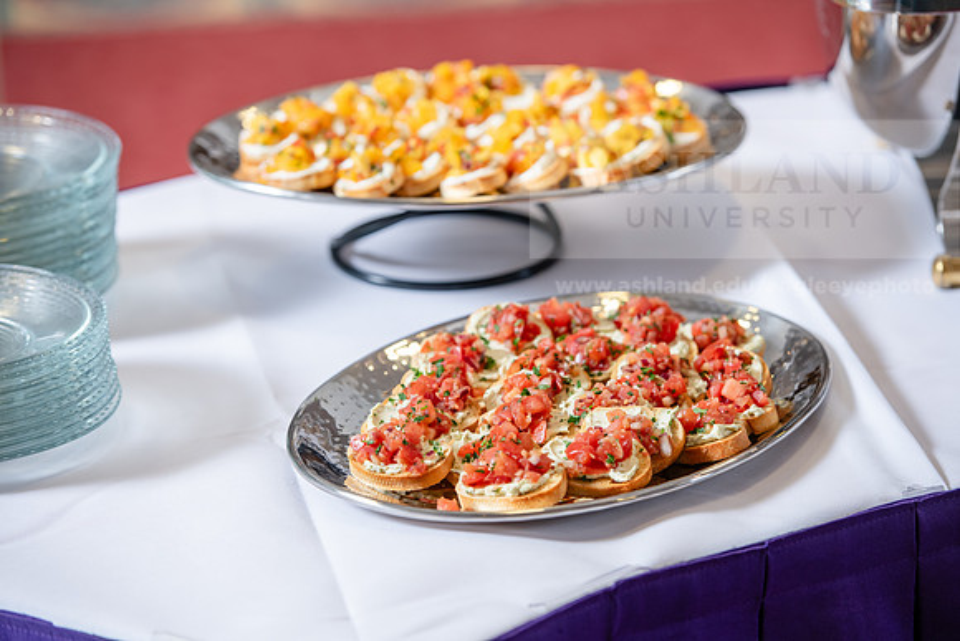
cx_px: 480
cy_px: 320
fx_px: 3734
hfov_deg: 14.7
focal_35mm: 140
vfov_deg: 9.8
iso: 400
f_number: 4
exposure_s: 1/200
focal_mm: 140
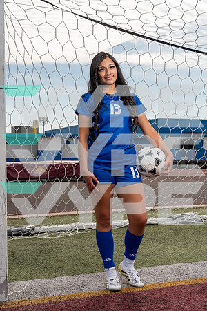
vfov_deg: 35.1
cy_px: 156
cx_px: 104
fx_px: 492
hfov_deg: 23.8
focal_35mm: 57
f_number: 9
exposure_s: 1/200
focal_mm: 57
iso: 100
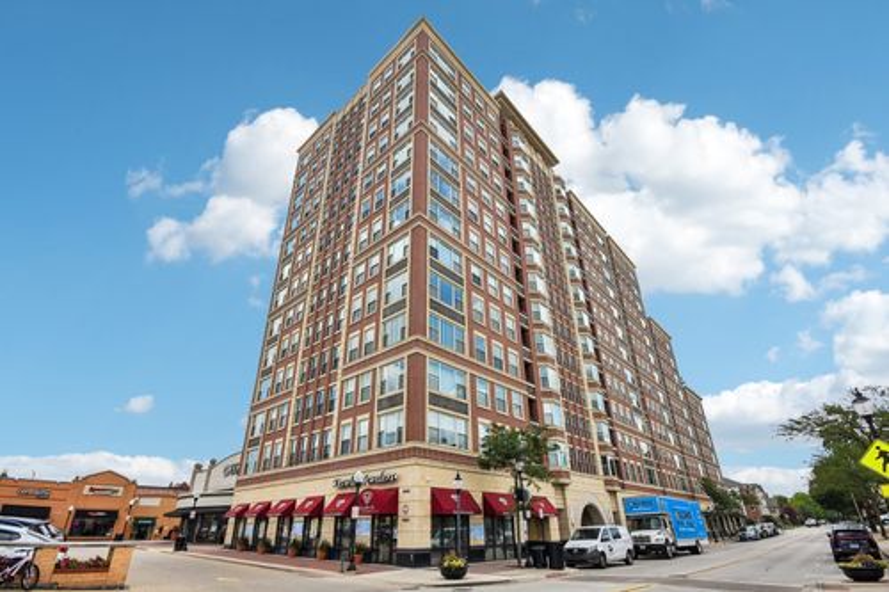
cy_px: 296
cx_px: 444
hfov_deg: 100.4
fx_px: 370
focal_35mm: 15
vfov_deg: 77.3
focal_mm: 10
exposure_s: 1/1000
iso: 400
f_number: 8
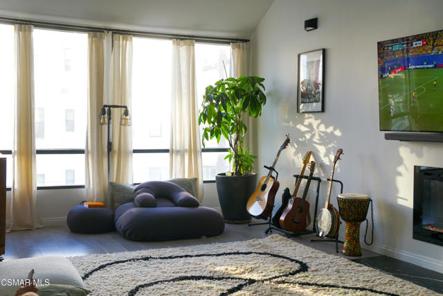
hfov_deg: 45.4
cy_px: 148
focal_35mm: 43
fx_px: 529
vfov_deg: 31.2
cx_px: 222
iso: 100
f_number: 4
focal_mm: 29
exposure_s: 1/60
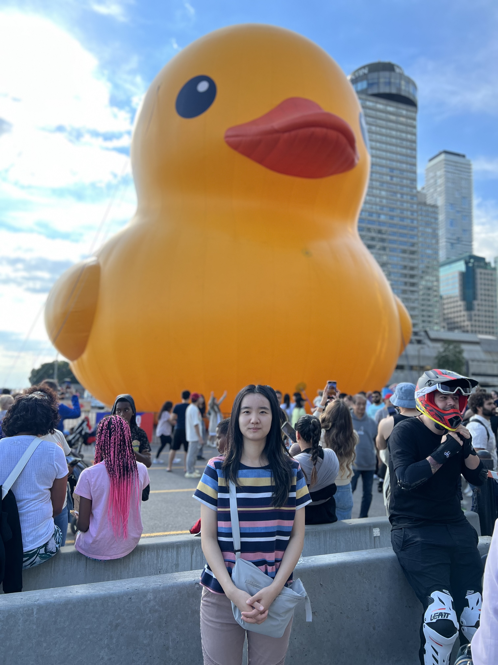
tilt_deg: +8.5
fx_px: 499
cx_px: 249
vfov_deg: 67.3
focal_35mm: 26
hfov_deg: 53.1
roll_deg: -0.9
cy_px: 332
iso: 50
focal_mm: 5.7
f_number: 1.5
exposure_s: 1/1377
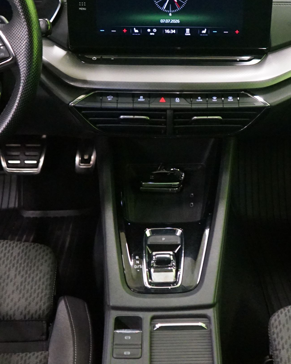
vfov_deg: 29.6
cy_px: 178
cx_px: 190
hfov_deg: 23.8
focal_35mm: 64
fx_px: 689
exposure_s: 1/20
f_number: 3.5
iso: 6400
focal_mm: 28
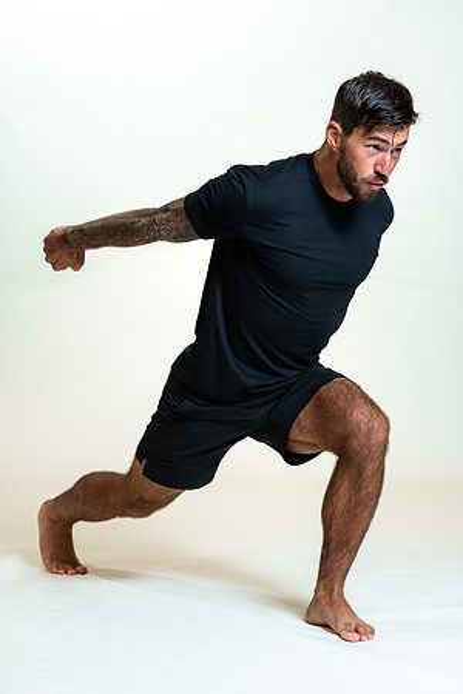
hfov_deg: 16.1
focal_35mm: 85
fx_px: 1640
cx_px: 232
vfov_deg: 23.9
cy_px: 347
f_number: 4
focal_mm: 85
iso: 320
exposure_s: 1/160
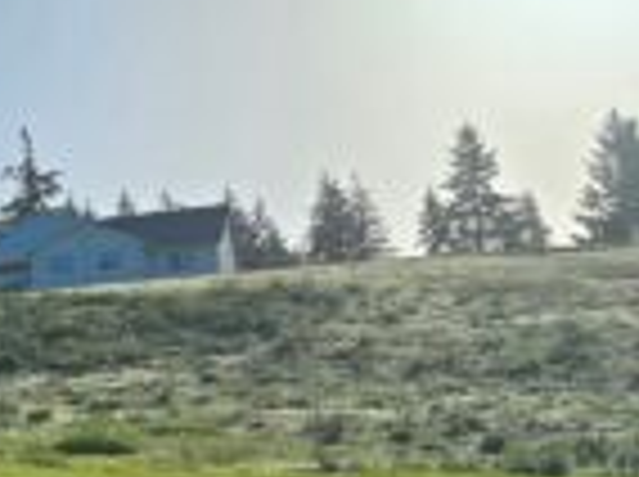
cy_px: 315
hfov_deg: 24.8
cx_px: -252
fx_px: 1198
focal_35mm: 65
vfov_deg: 22.4
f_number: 1.7
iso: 12
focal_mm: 6.3
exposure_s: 1/3399
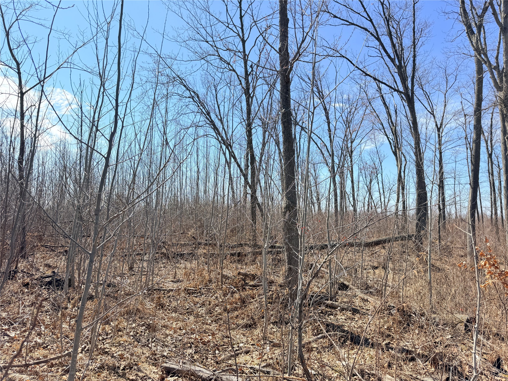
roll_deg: -0.1
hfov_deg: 71.6
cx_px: 254
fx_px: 352
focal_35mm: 24
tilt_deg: +4.6
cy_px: 190
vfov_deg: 56.8
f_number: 1.78
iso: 100
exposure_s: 1/2525
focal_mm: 6.76
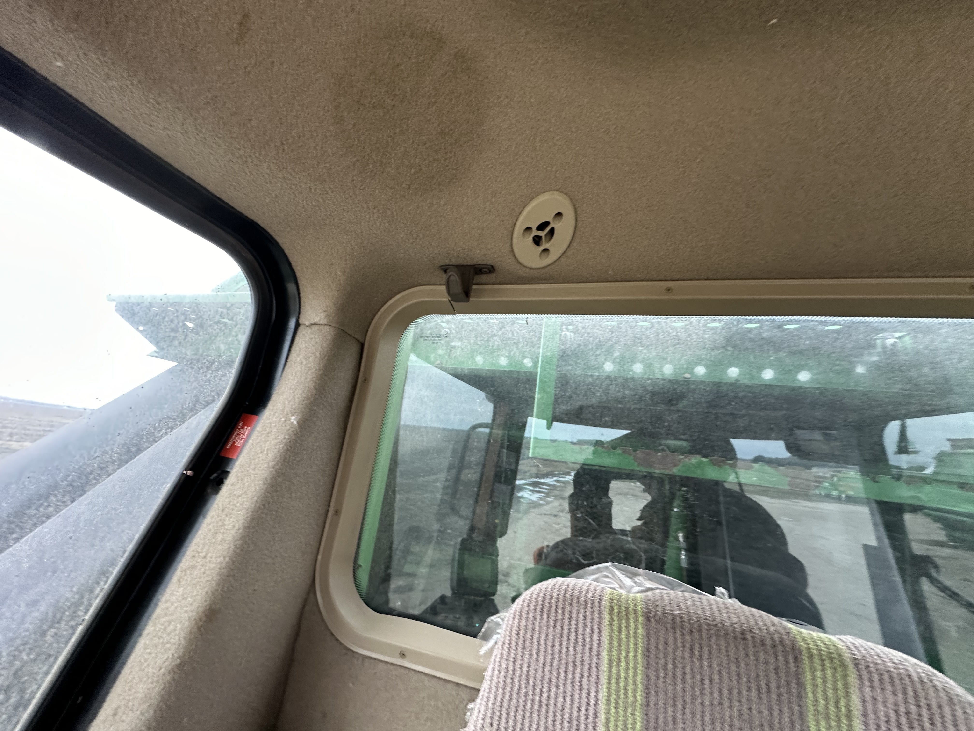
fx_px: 394
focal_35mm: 14
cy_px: 366
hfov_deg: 102.1
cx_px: 487
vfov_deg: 85.7
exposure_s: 1/62
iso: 200
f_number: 2.2
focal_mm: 2.22
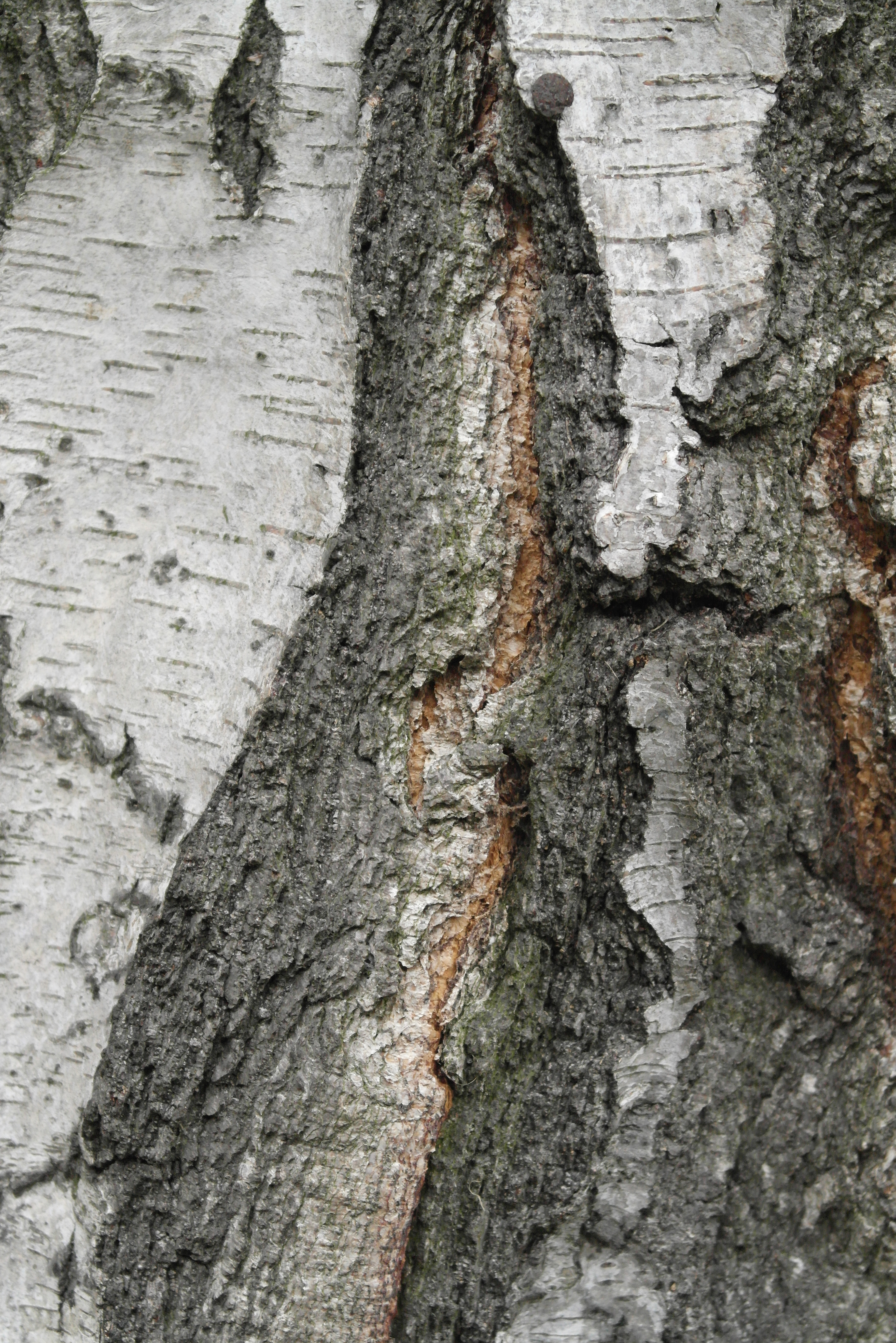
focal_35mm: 77
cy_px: 672
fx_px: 2874
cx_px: 448
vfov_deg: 26.3
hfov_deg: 17.7
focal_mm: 50
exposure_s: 1/160
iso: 1600
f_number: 5.6
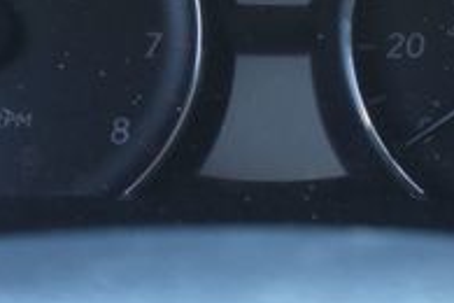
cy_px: 119
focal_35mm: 133
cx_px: 275
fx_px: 1673
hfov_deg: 15.4
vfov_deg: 10.3
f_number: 6.3
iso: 1000
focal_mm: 27
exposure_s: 1/15
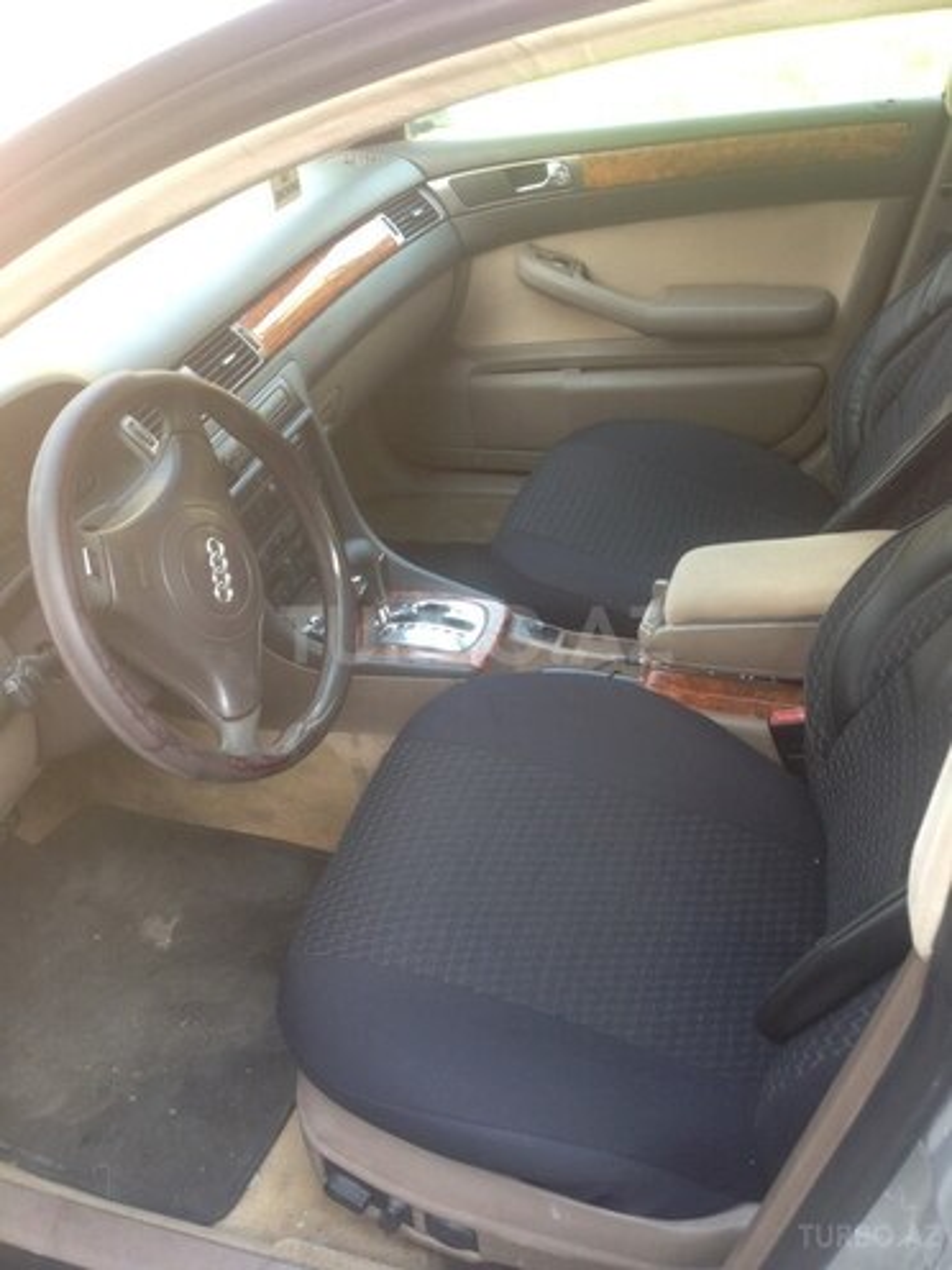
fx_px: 1210
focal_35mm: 33
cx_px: 476
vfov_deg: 55.4
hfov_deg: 42.9
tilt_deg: -34.1
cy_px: 635
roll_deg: +4.4
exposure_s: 1/40
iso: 50
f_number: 2.4
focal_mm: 4.12
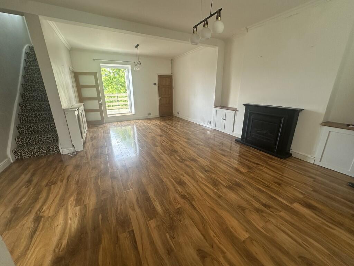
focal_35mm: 14
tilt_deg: -17.5
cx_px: 177
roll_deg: +1.0
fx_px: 143
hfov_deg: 102.1
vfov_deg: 85.7
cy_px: 133
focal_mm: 2.22
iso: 100
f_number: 2.2
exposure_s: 1/99
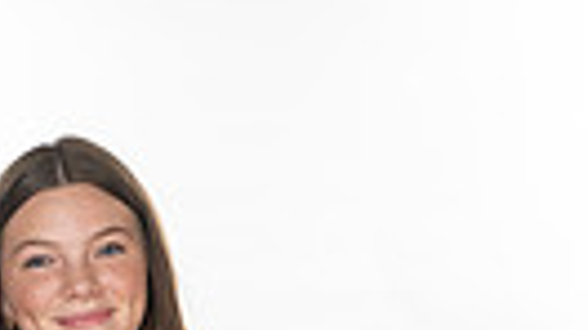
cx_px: 138
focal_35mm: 178
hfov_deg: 12.1
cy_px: 901
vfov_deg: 6.4
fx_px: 2773
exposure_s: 1/320
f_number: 7.1
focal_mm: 50
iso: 800
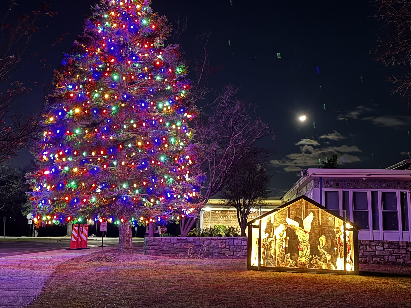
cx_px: 245
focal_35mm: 44
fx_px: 522
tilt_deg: +10.5
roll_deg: -1.2
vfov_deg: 32.8
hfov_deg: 42.8
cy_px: 133
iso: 1600
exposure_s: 1/9
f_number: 1.78
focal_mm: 6.76
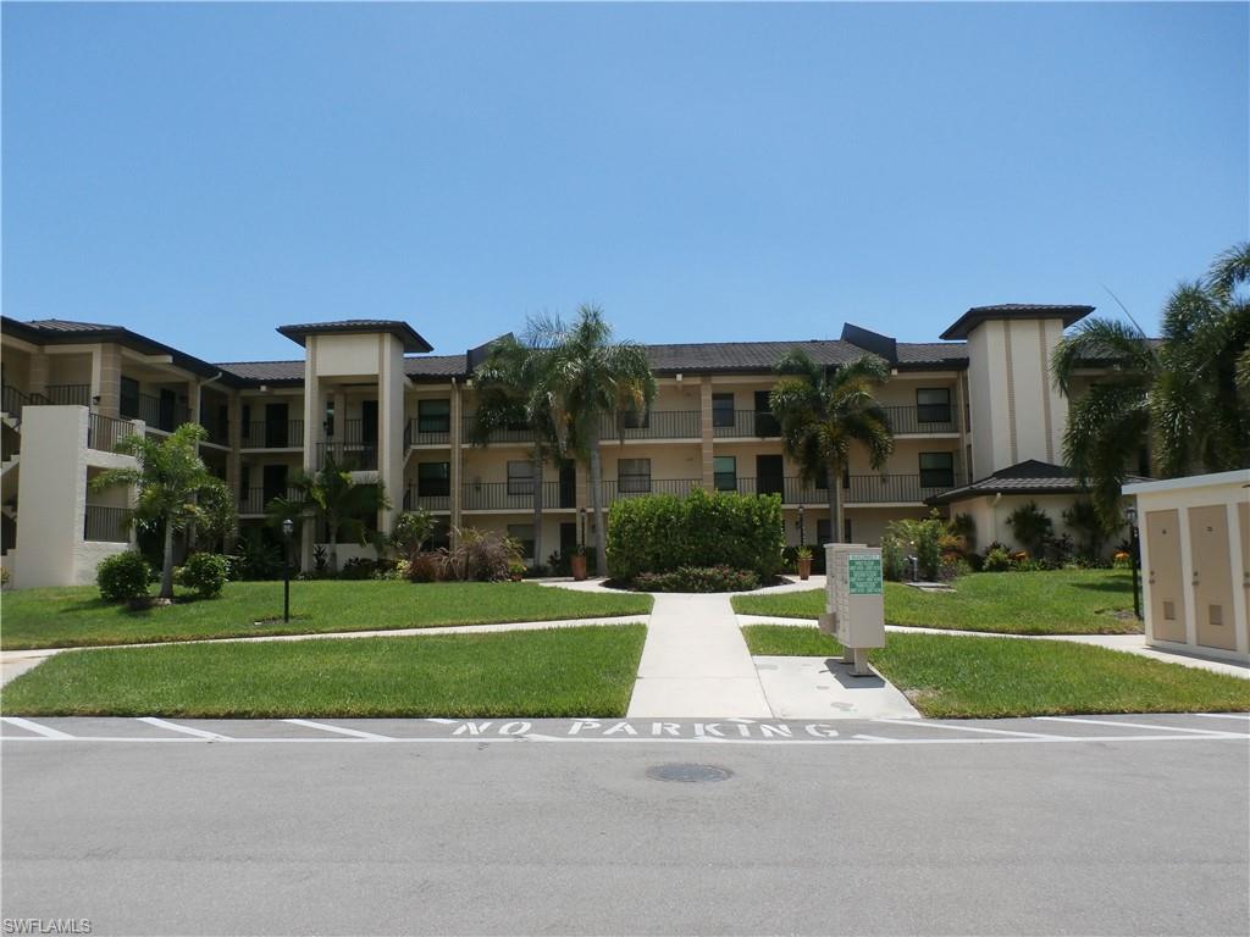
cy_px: 468
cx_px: 625
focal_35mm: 25
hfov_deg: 69.4
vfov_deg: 54.9
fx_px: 903
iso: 100
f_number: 3
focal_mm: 4.5
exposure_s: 1/1600
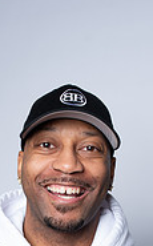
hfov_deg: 15.0
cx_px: 68
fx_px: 583
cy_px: 282
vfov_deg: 22.3
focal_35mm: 87
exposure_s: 1/200
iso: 250
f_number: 6.3
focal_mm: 35
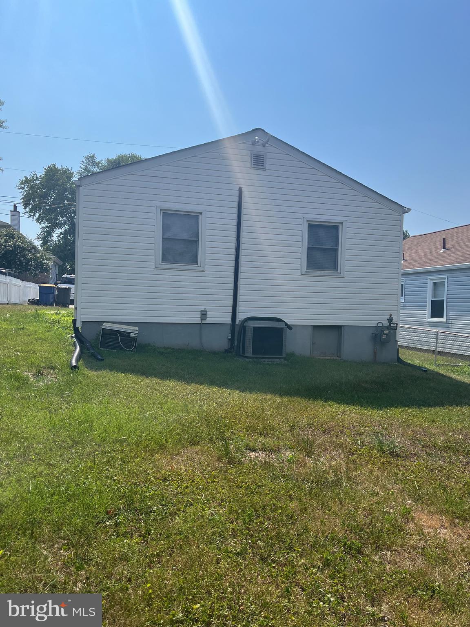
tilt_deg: -2.1
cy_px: 314
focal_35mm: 26
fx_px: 471
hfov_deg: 53.1
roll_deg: -0.5
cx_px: 235
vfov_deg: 67.3
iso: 50
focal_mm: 5.1
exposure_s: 1/6173
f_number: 1.6
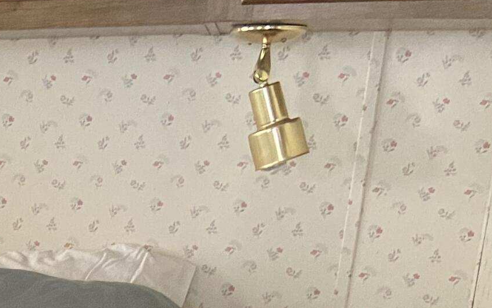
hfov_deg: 18.6
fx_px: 1301
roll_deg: +0.6
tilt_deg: -19.3
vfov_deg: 12.1
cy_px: 605
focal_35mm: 97
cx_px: -269
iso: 500
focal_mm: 4.25
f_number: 1.8
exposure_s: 1/43
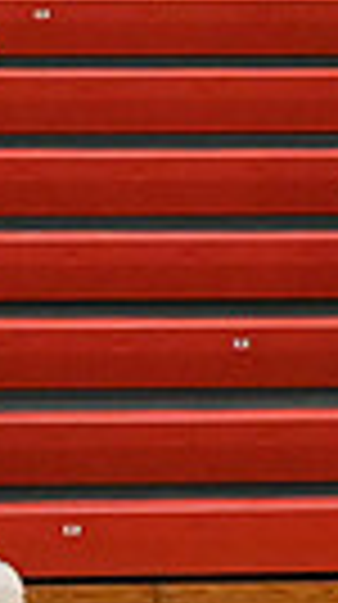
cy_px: 641
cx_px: -816
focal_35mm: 476
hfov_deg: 2.5
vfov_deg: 4.5
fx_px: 7613
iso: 6400
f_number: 4
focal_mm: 70
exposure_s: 1/400
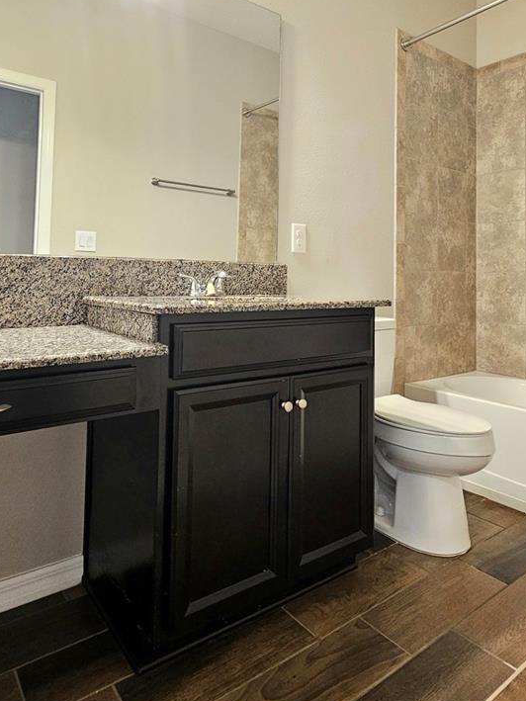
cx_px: 265
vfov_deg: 75.1
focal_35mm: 22
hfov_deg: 61.1
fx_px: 446
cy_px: 264
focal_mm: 2.2
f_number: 2.2
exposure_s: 1/30
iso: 320
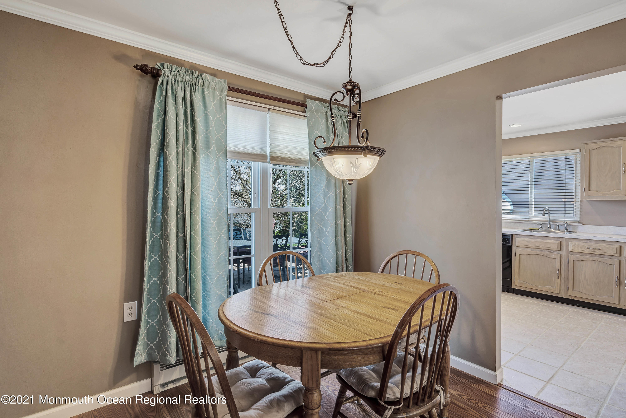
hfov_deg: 96.7
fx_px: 278
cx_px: 313
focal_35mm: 16
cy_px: 209
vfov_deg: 73.7
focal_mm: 16
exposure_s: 1/8
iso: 100
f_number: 8
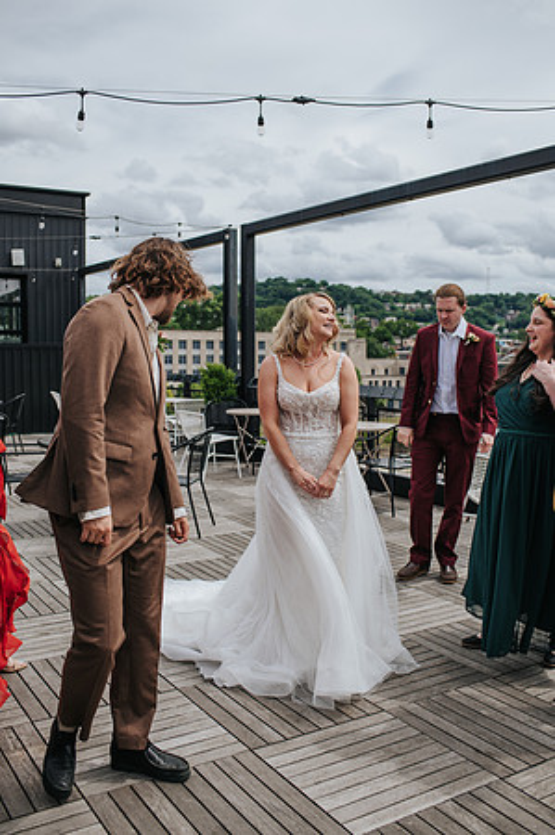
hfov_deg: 37.8
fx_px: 811
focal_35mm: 35
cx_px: 278
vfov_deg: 54.5
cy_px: 418
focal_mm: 35
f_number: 3.5
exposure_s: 1/1250
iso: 100
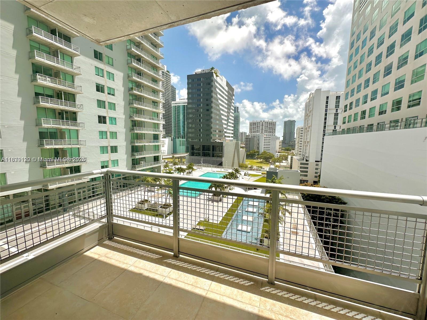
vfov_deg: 85.7
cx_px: 214
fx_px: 173
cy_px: 160
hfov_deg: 102.1
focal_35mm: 14
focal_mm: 2.22
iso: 50
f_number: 2.2
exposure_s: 1/2053
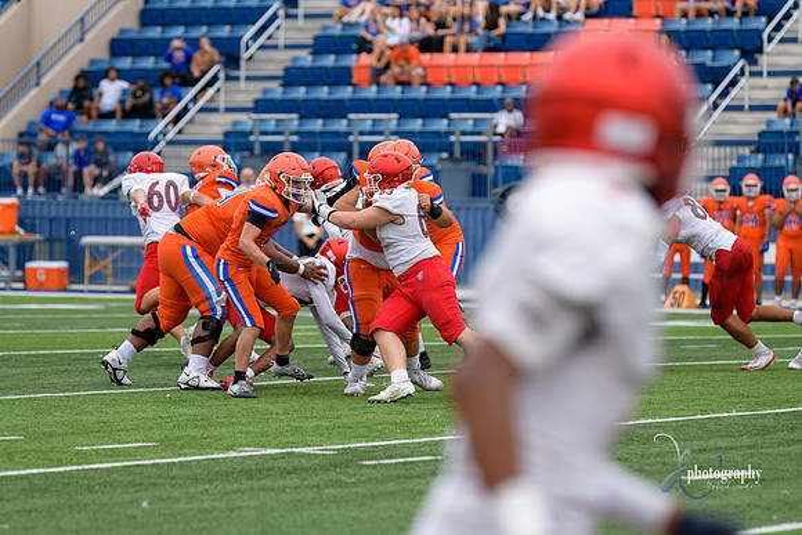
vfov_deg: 6.5
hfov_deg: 9.8
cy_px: 268
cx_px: 401
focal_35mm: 210
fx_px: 4679
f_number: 3.5
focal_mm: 210
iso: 220
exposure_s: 1/1000
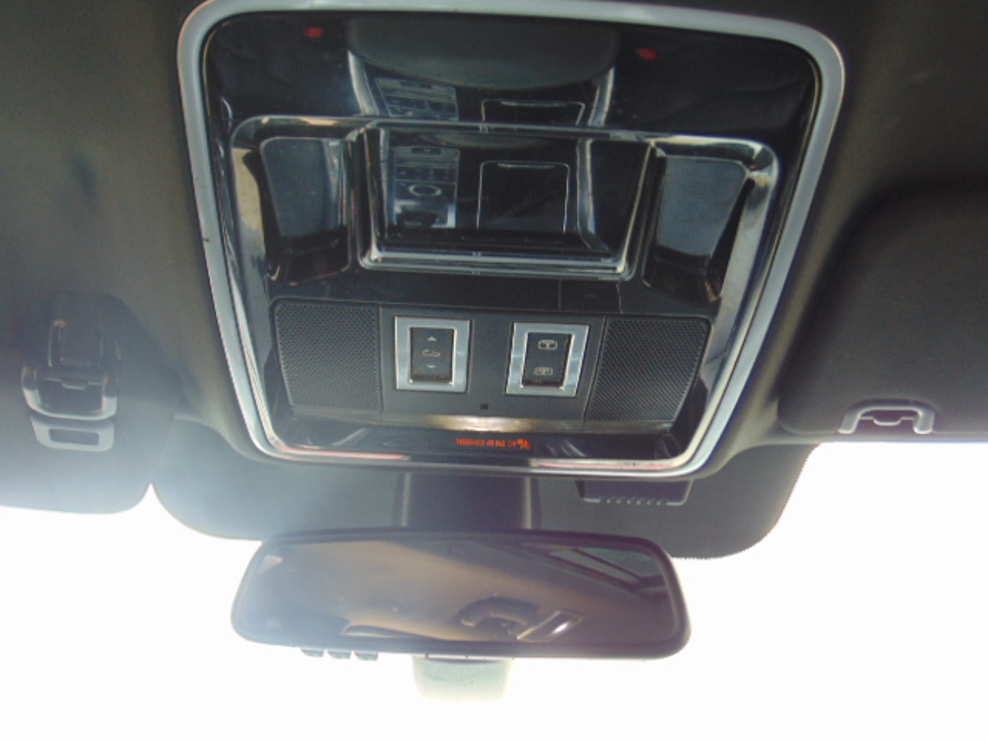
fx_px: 1199
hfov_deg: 44.8
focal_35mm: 42
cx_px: 494
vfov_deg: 34.3
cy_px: 370
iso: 80
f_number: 3.3
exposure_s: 1/30
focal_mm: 7.6
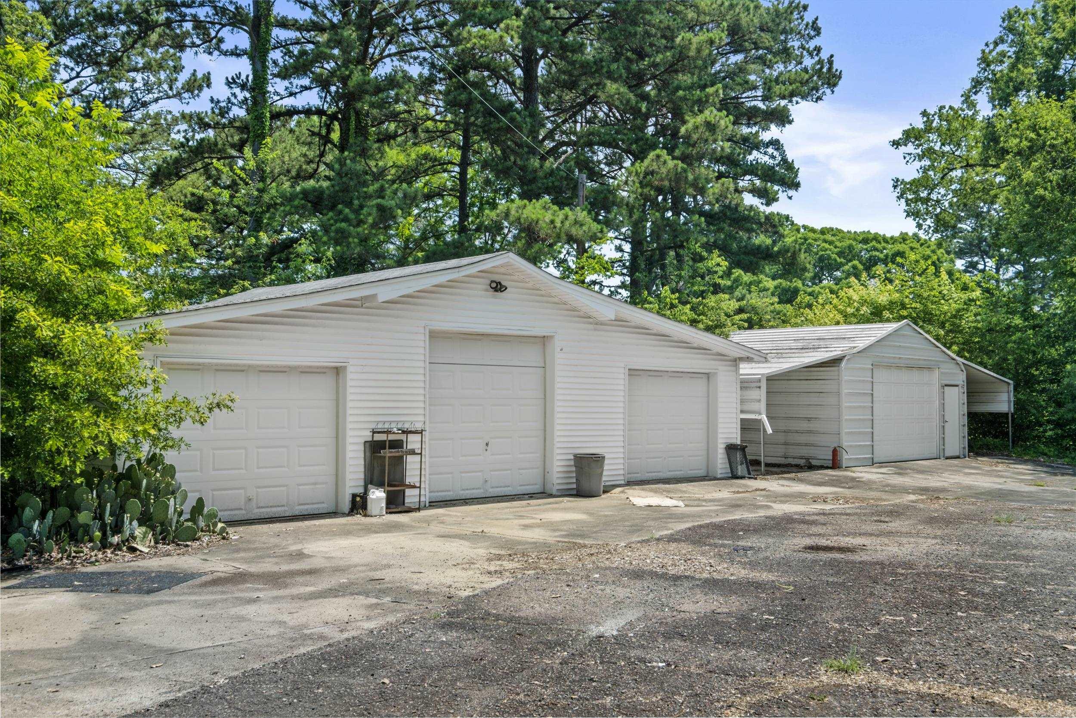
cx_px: 538
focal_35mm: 33
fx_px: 986
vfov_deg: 40.0
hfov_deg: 57.2
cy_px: 359
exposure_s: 1/40
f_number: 8
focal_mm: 21.9
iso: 400
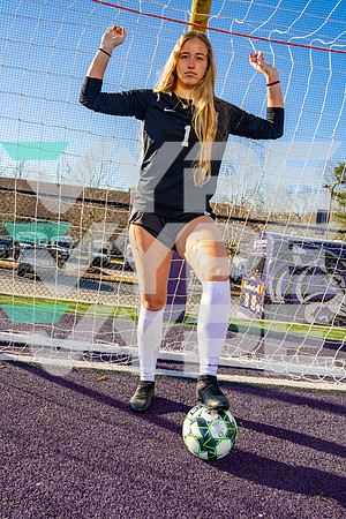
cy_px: 260
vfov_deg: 61.9
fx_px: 432
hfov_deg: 43.6
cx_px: 173
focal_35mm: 30
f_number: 8
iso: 100
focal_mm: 30
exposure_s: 1/125
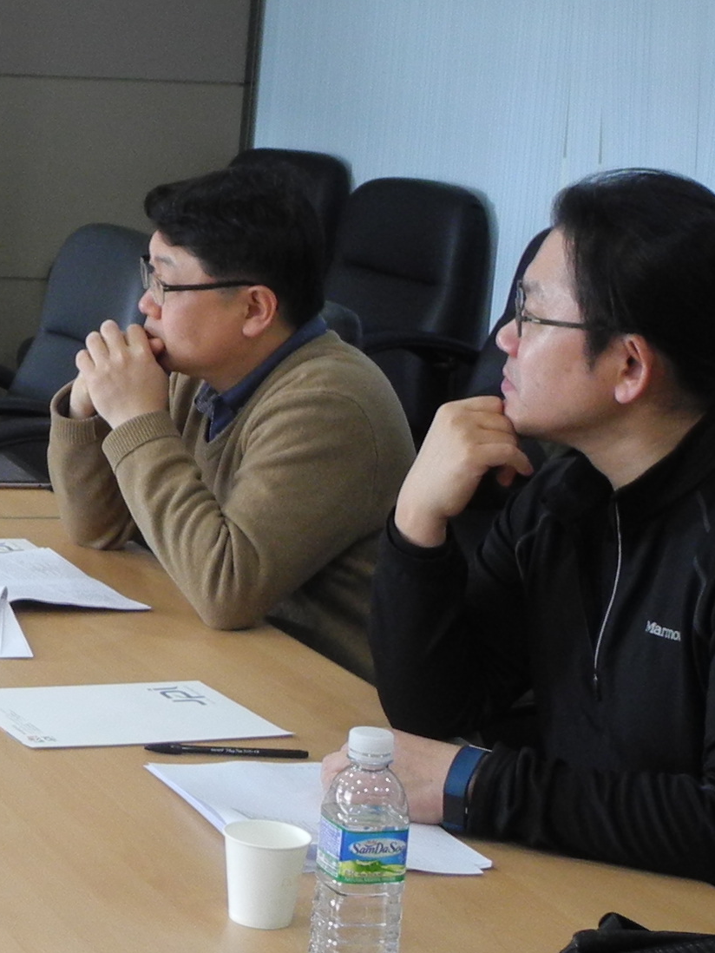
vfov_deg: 21.0
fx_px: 2560
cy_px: 332
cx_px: -734
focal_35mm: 93
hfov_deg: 13.5
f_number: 2.8
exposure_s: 1/30
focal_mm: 6
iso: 194
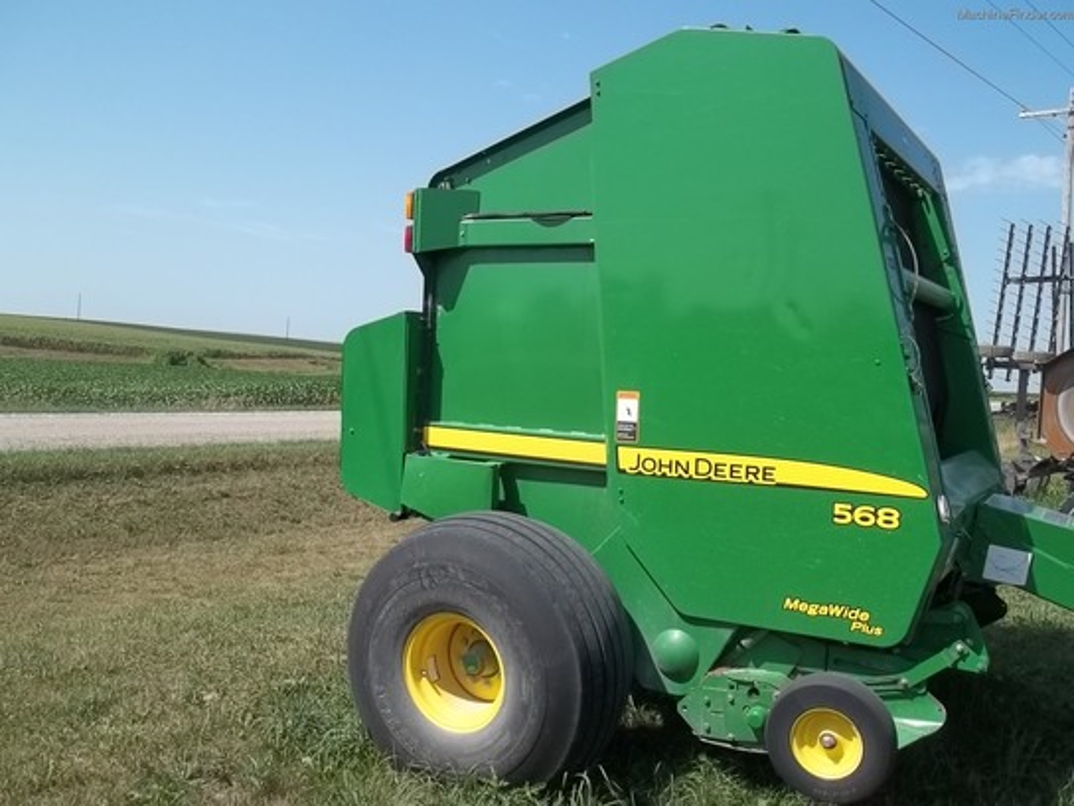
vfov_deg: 42.9
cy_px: 403
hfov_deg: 55.4
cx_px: 537
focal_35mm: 33
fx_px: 1024
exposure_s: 1/160
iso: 64
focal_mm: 5.9
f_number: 8
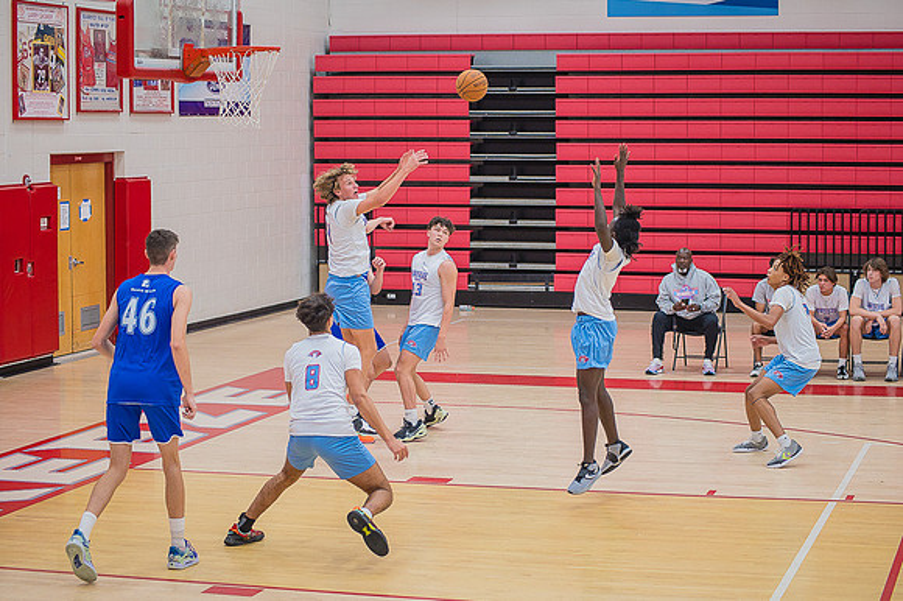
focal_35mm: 80
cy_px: 300
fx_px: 2000
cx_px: 452
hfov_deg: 25.4
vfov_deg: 17.1
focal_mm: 75
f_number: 4.5
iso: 1000
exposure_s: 1/250
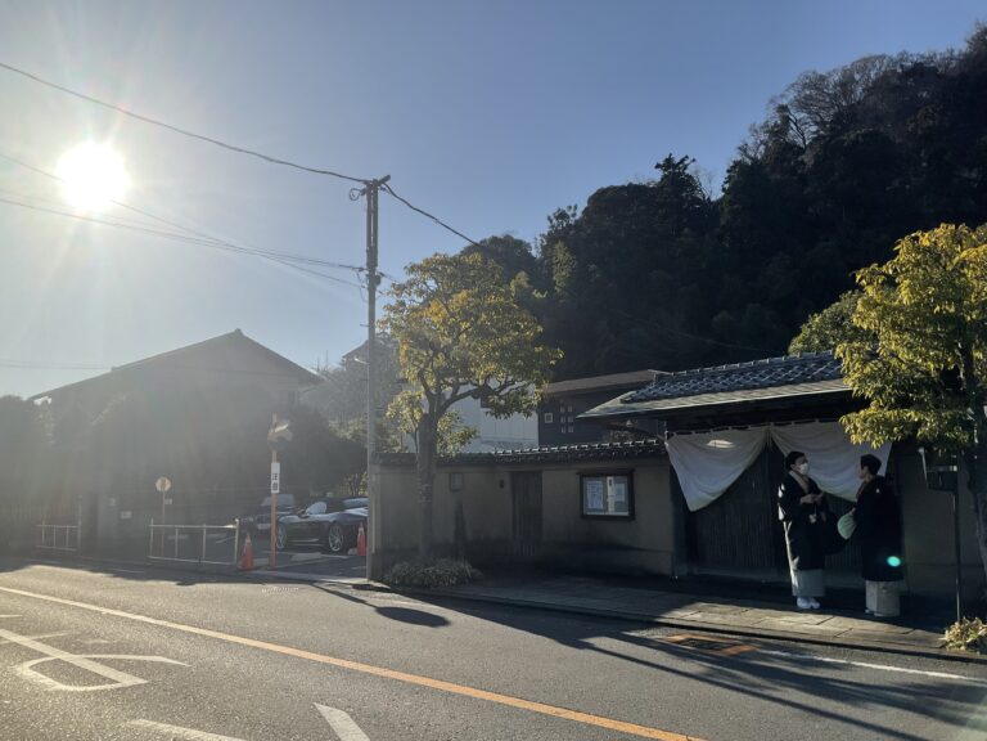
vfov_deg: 48.2
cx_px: 494
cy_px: 370
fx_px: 827
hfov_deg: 61.7
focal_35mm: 29
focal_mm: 3
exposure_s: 1/4405
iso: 25
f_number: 1.8
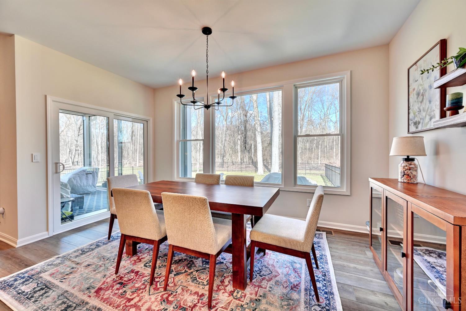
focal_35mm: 14
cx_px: 233
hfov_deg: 104.3
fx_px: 181
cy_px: 156
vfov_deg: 81.2
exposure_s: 1/13
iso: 200
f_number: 8
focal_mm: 14
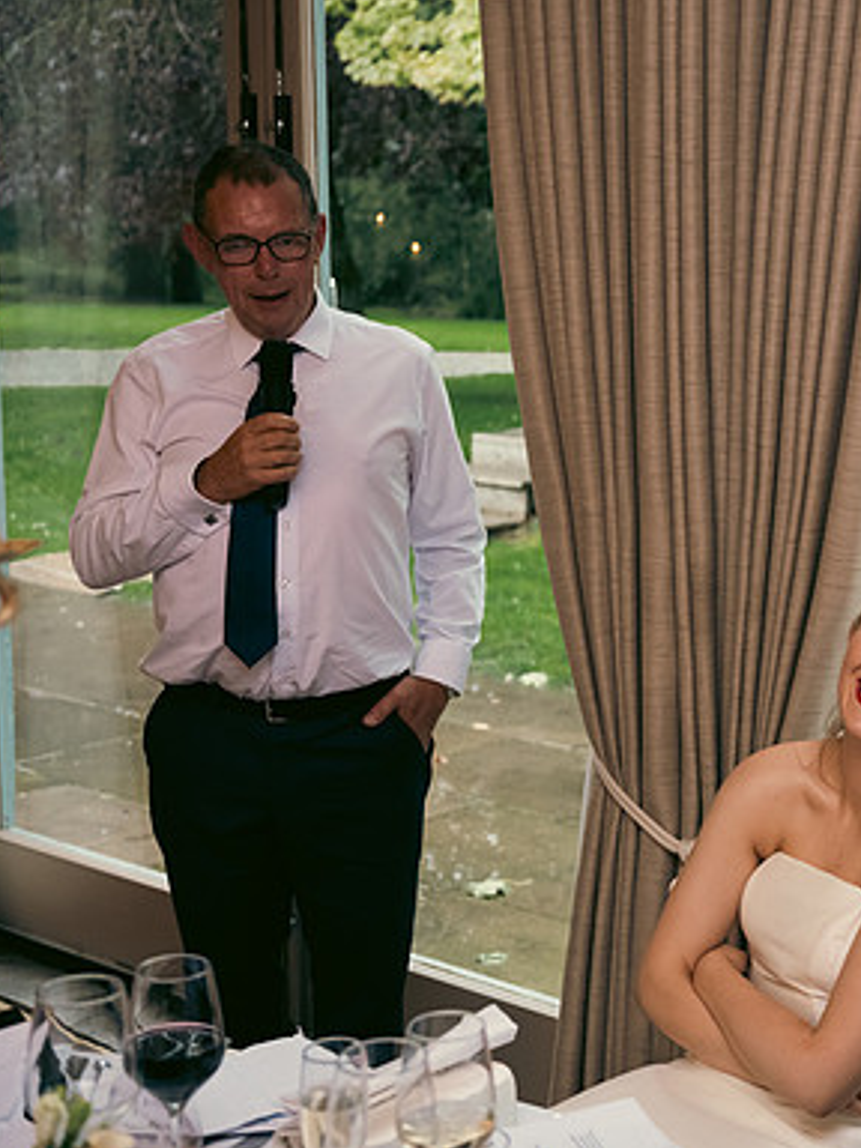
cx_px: 804
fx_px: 2023
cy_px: 575
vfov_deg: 31.7
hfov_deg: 23.3
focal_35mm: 61
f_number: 3.5
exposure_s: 1/160
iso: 1000
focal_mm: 42
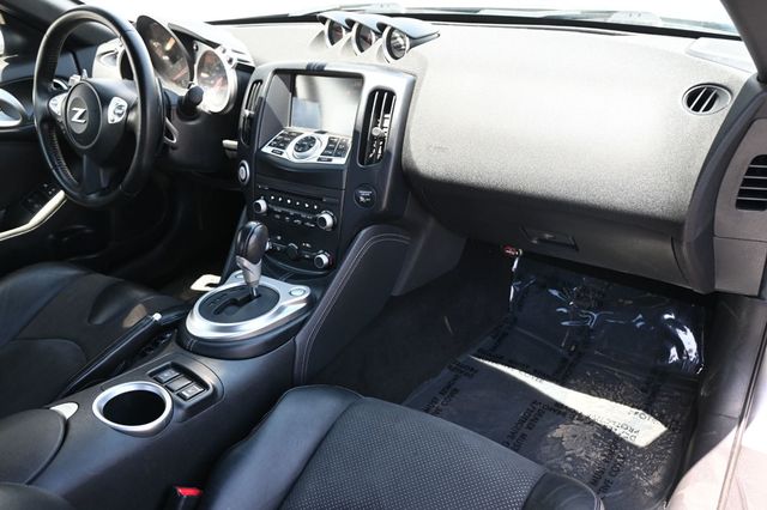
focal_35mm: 30
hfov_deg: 62.0
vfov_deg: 43.6
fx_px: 639
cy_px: 255
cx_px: 384
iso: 720
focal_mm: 20
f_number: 3.8
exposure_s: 1/125
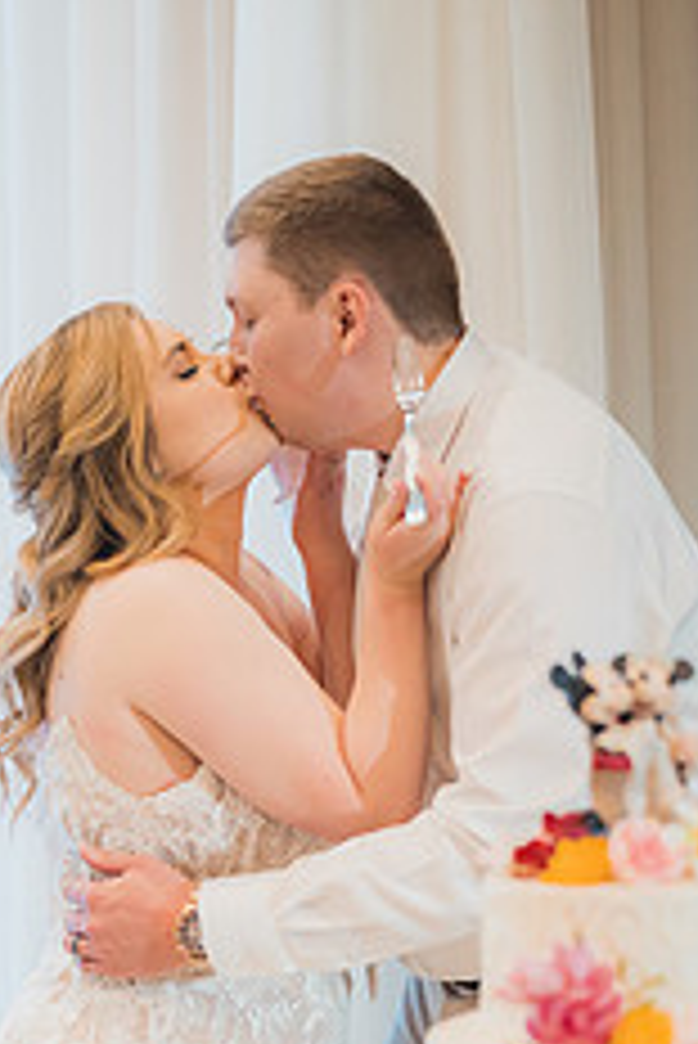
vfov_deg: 20.8
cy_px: 828
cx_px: 230
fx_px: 2817
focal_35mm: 97
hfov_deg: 14.1
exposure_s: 1/500
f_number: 1.4
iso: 1250
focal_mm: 50
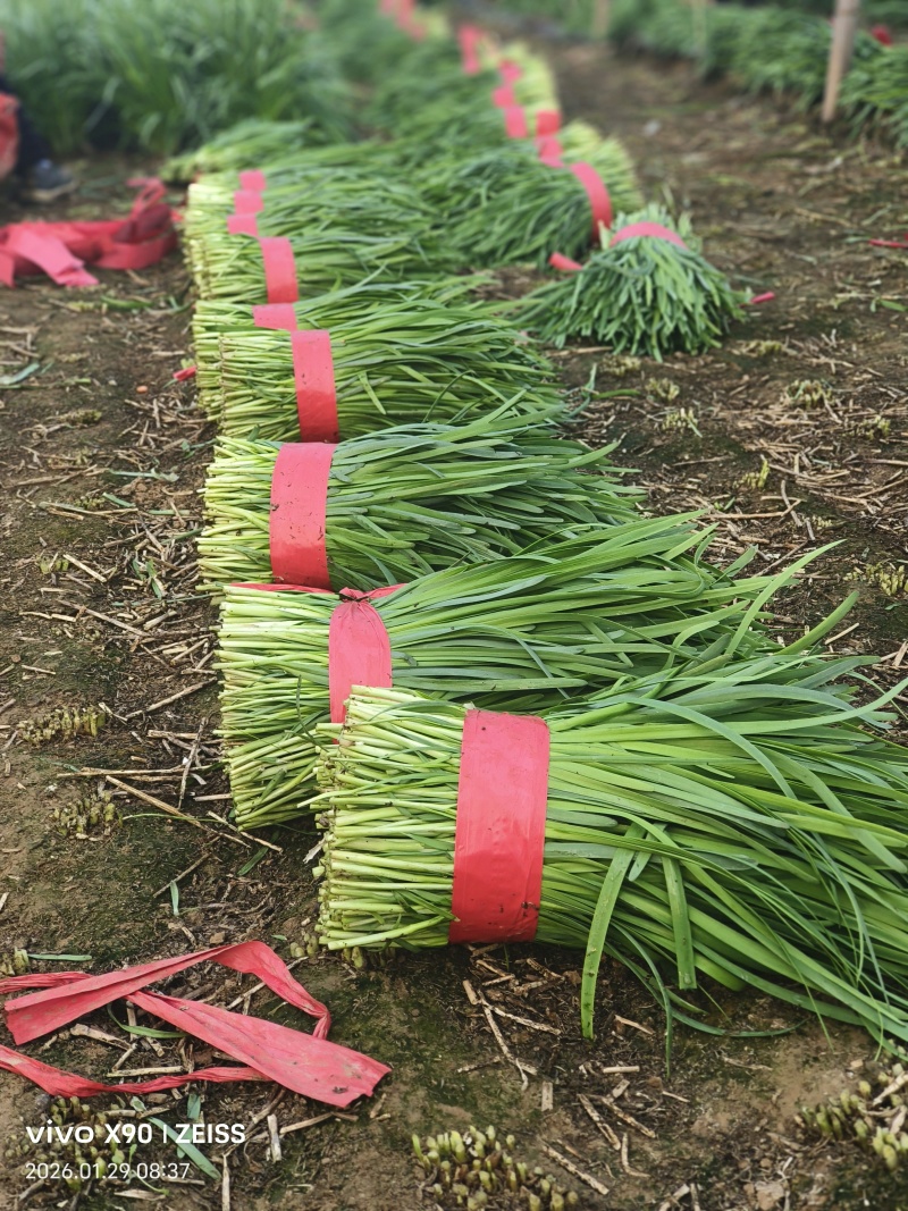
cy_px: 606
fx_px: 1714
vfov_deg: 38.9
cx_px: 454
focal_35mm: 49
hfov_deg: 29.7
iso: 50
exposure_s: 1/161
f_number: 2
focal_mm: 6.7
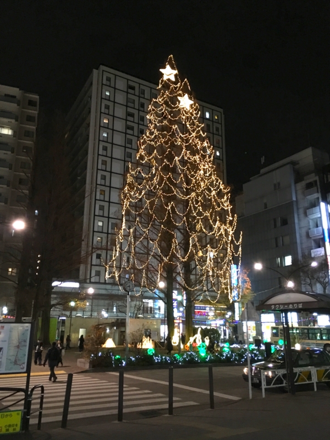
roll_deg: +0.2
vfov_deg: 61.7
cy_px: 220
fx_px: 369
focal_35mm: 29
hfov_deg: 48.2
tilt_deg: +15.6
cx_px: 165
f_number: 2.2
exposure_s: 1/15
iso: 200
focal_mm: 4.15
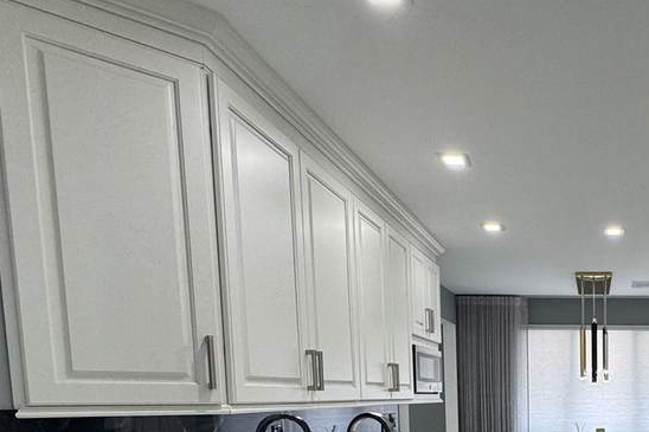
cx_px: 626
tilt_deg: -6.3
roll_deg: -0.2
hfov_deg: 47.7
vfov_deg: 34.4
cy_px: 457
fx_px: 613
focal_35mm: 34
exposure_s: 1/120
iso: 125
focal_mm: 2.22
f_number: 2.2
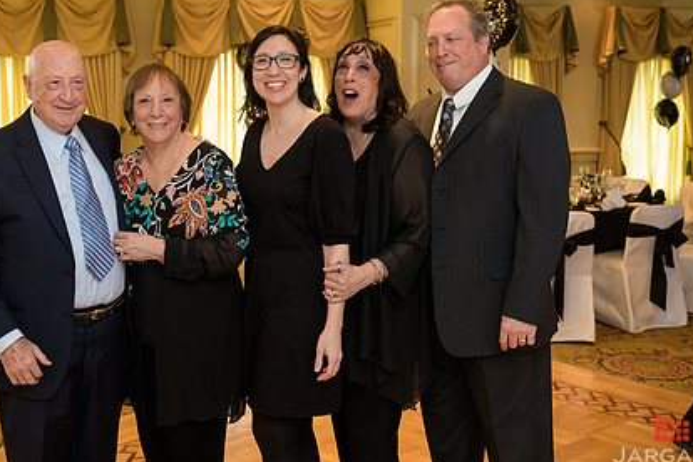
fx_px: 943
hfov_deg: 40.2
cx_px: 288
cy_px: 177
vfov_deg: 27.4
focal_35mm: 49
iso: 1000
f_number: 3.2
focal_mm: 35
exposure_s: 1/125
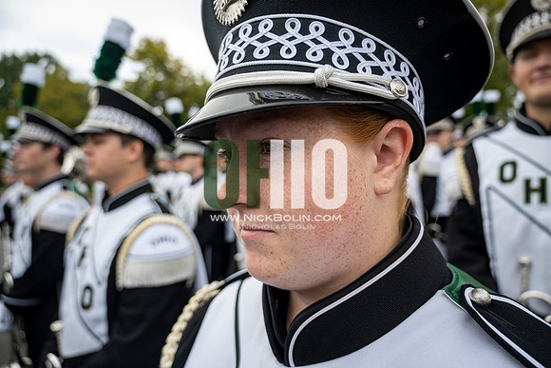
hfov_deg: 73.7
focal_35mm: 24
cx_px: 276
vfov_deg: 53.2
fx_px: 367
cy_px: 184
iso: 400
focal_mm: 24
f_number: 4
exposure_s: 1/800
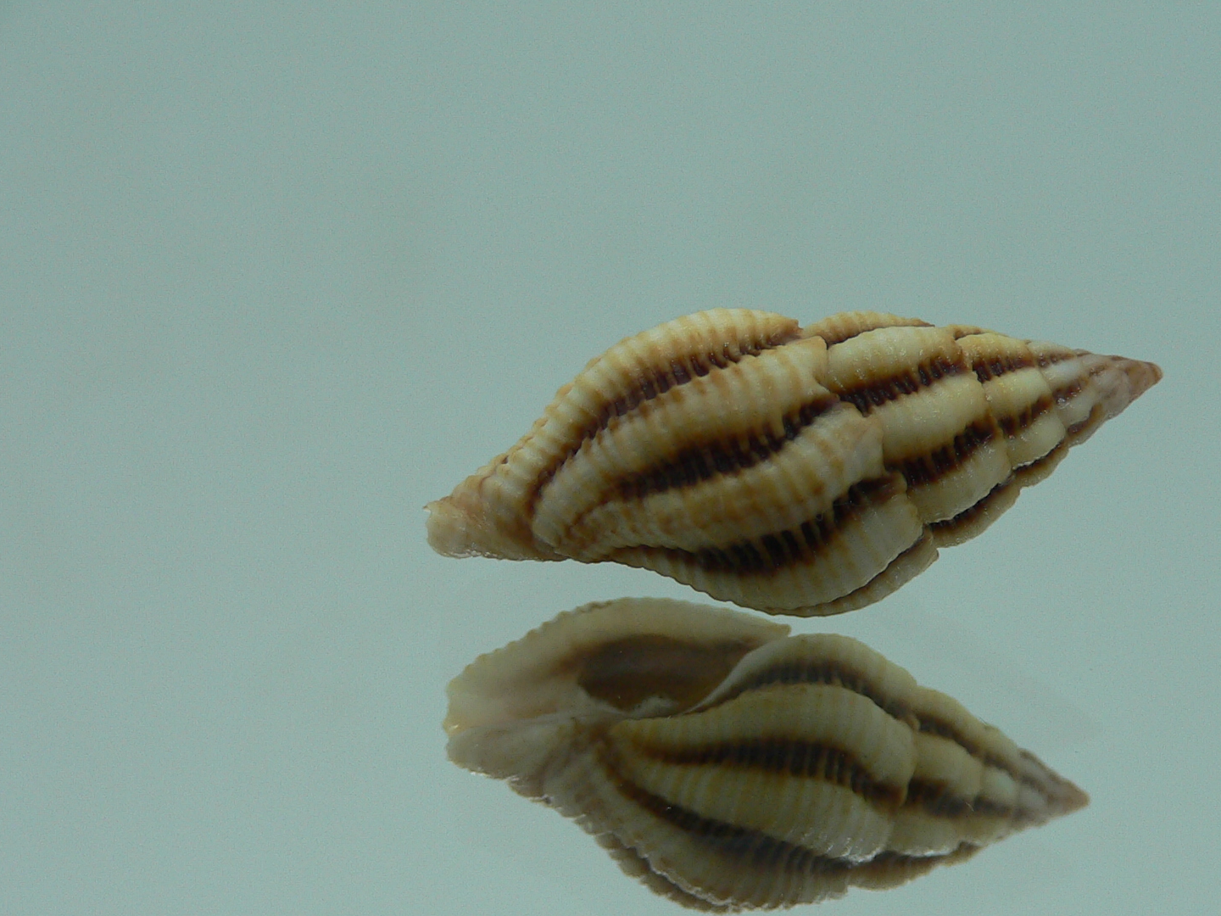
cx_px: 755
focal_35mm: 49
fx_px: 1728
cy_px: 577
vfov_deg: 29.6
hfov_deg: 38.7
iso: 80
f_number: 2.8
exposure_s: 1/60
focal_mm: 4.6
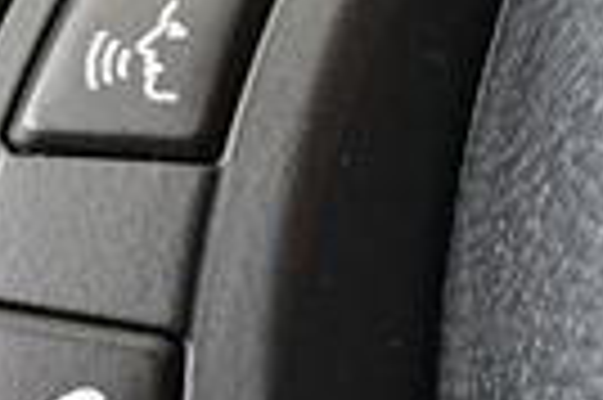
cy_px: 225
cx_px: -22
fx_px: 2392
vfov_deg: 9.6
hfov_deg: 14.1
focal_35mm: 143
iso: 3600
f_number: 3.8
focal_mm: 20
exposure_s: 1/60
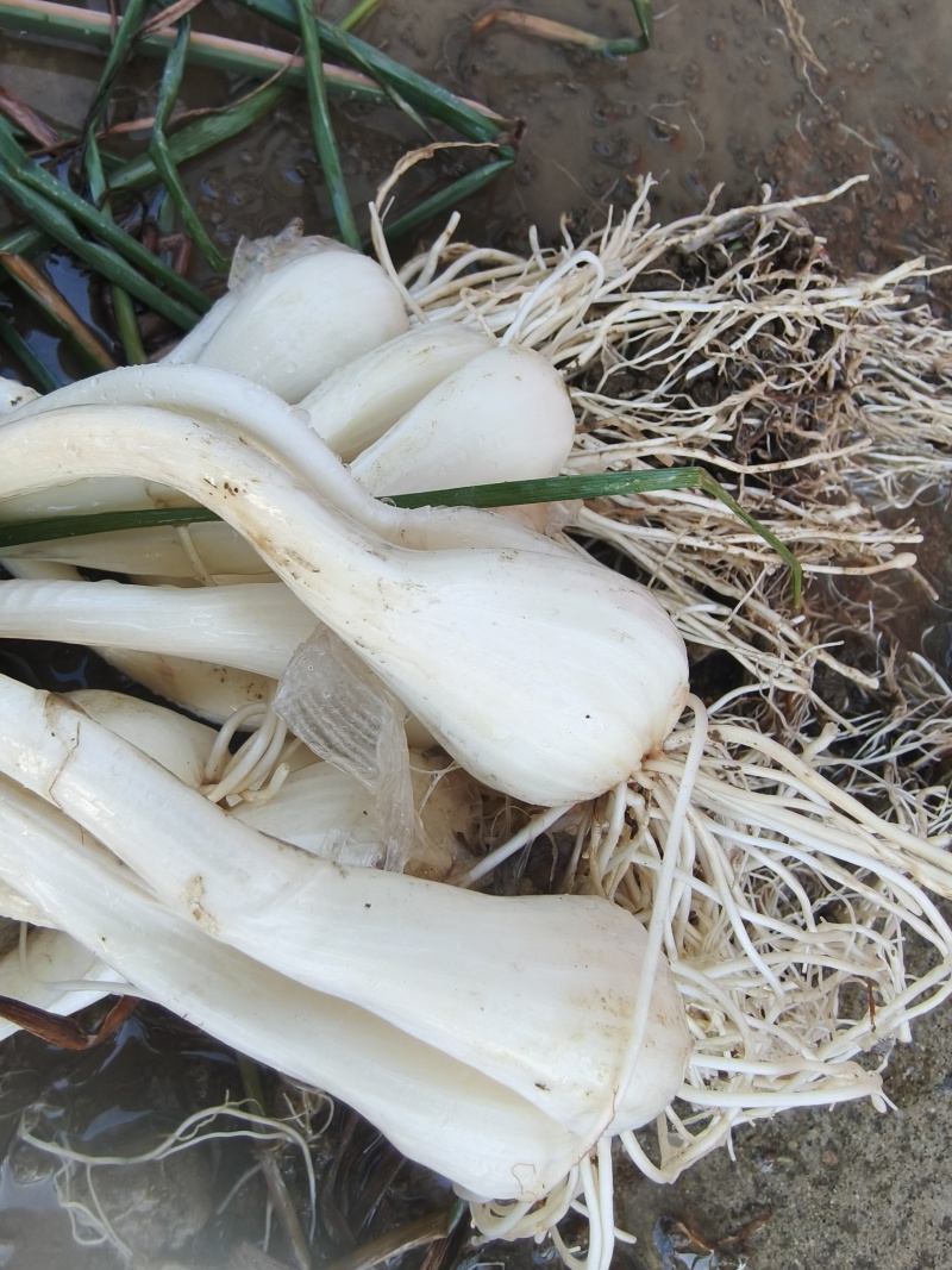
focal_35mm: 23
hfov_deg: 58.9
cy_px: 635
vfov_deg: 73.9
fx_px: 844
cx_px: 476
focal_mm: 2.32
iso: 80
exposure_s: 1/100
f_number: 2
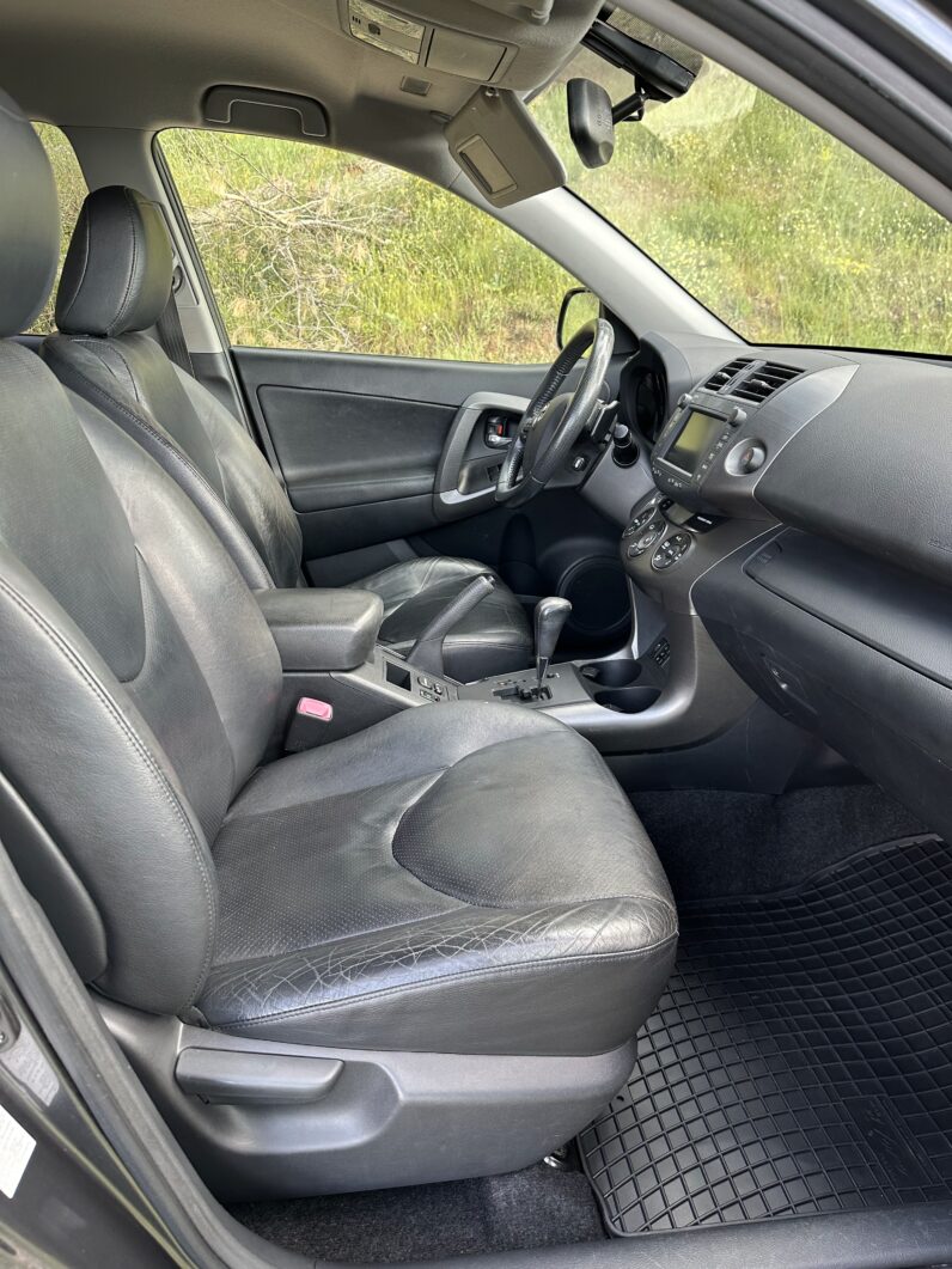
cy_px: 634
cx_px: 476
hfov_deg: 56.8
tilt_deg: -19.4
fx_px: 880
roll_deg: -3.6
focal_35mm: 24
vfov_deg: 71.6
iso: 125
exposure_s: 1/121
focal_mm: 6.86
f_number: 1.78
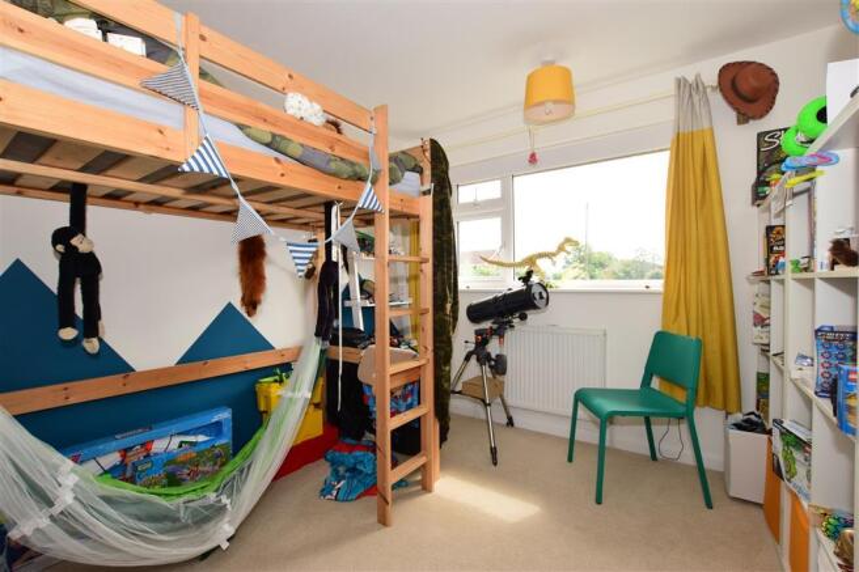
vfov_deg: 77.3
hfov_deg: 100.4
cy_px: 286
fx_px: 358
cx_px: 430
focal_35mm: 15
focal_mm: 10
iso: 640
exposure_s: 1/200
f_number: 9
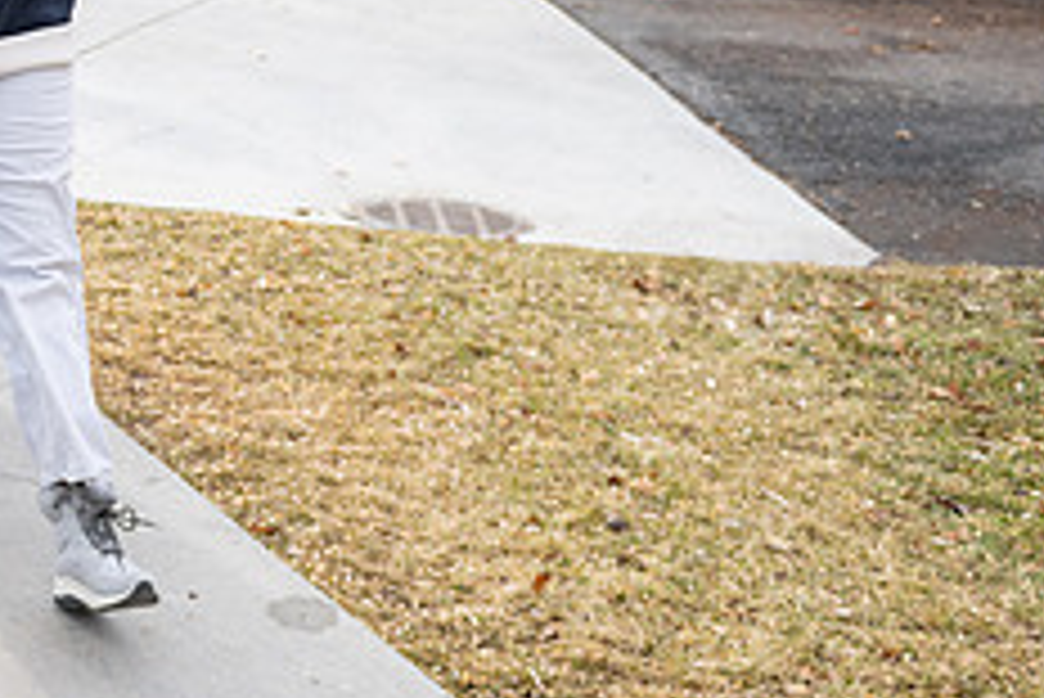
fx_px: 1741
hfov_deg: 30.7
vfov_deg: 22.1
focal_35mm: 60
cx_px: -32
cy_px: 52
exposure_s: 1/2000
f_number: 2.8
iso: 400
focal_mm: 24
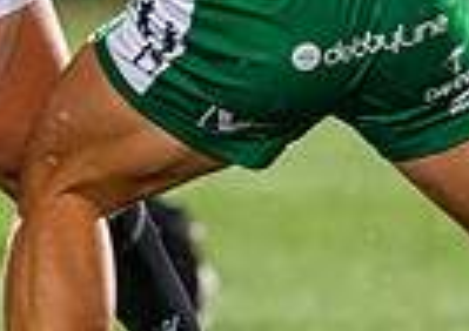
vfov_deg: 0.6
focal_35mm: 2546
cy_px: -65
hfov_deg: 0.8
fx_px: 33793
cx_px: -95
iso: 6400
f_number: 3.2
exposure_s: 1/1000
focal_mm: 400
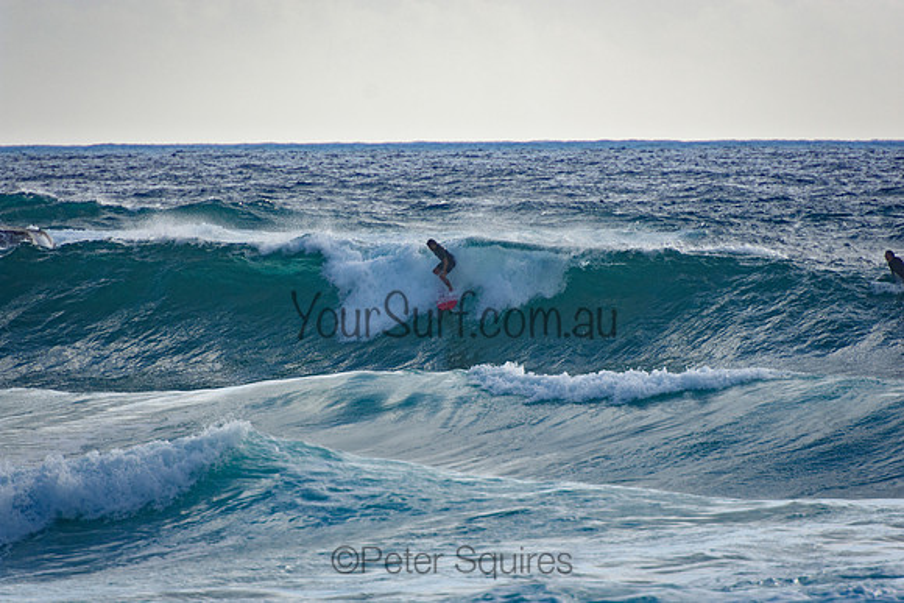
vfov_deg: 2.3
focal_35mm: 600
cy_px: 302
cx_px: 452
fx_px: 15069
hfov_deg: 3.4
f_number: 5.6
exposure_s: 1/2000
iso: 320
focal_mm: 400
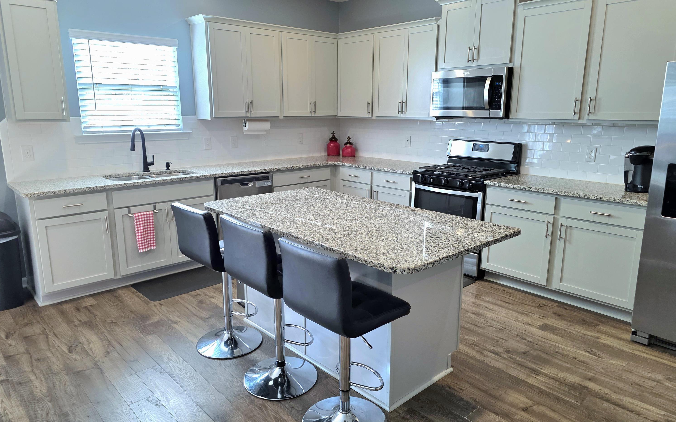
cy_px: 202
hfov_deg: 72.6
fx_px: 461
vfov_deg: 49.3
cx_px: 336
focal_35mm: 25
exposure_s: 1/120
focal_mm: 6.3
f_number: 1.7
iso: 125
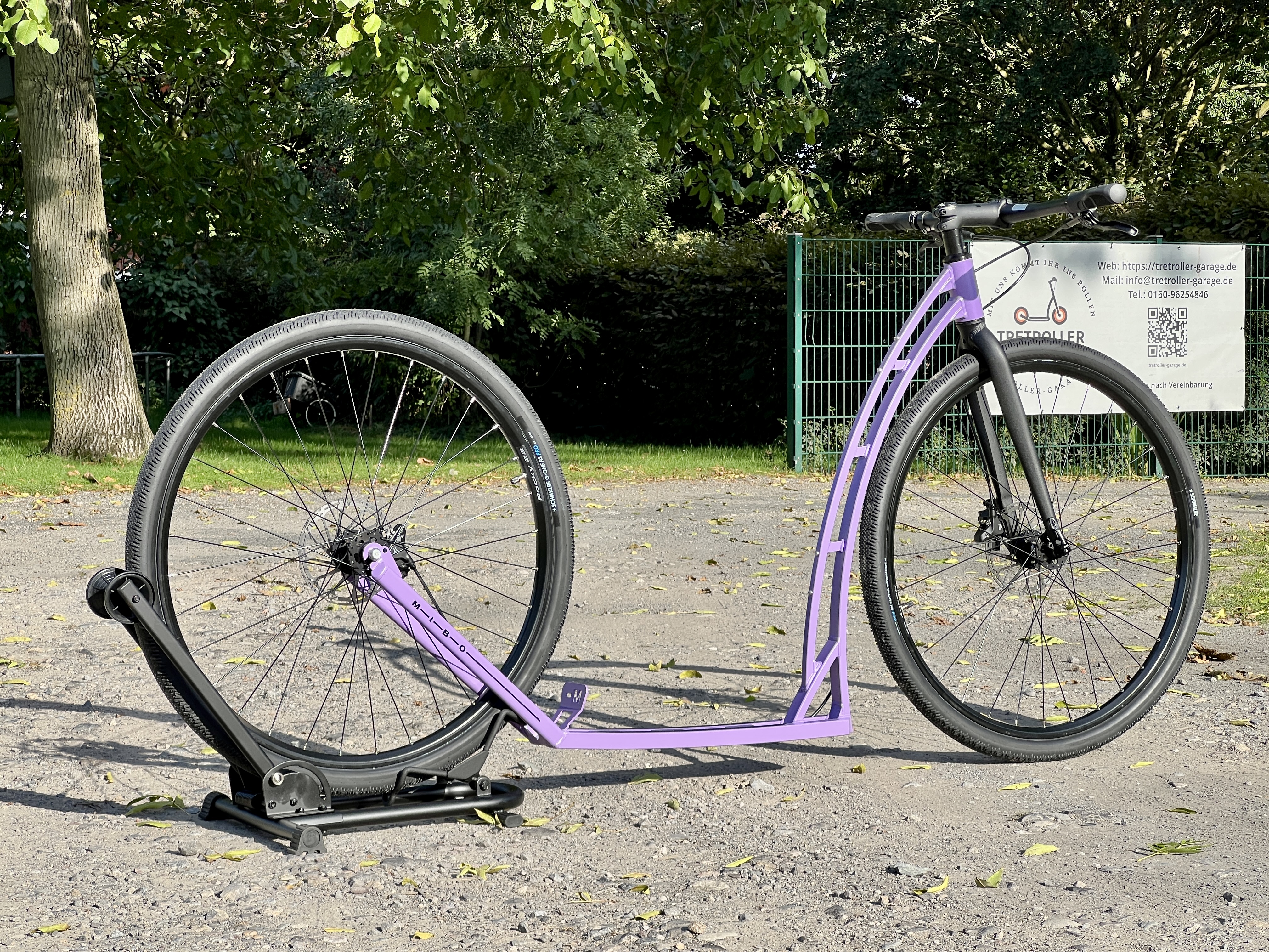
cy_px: 476
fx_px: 2823
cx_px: 634
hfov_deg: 25.3
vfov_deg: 19.1
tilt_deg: -2.3
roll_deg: -1.8
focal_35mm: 77
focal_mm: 9
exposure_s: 1/352
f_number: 2.8
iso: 32
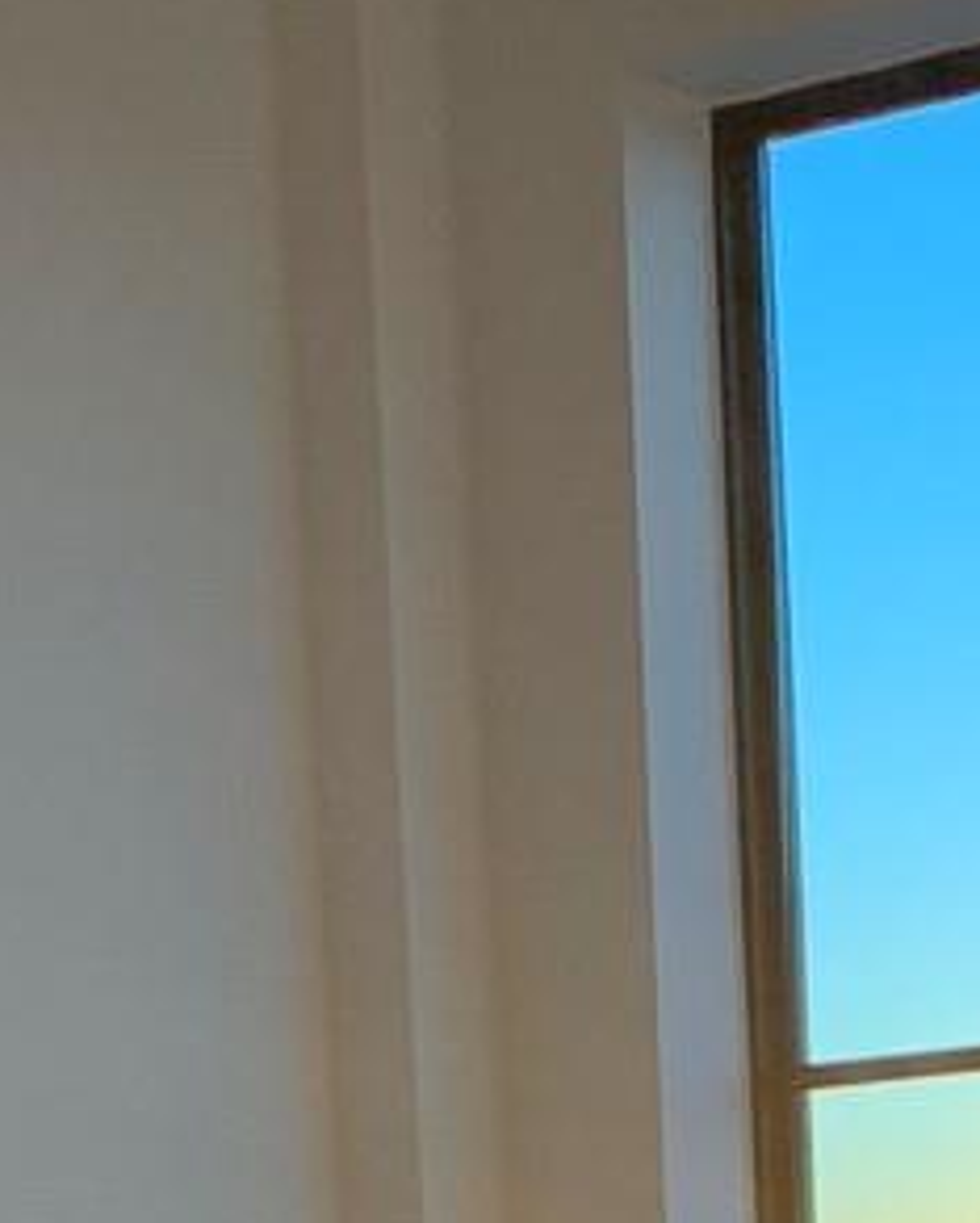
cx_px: 389
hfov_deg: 11.1
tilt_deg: -6.1
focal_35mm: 139
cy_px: 2082
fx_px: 5034
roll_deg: +2.1
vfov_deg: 12.8
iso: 32
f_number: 1.8
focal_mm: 4.25
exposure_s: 1/122
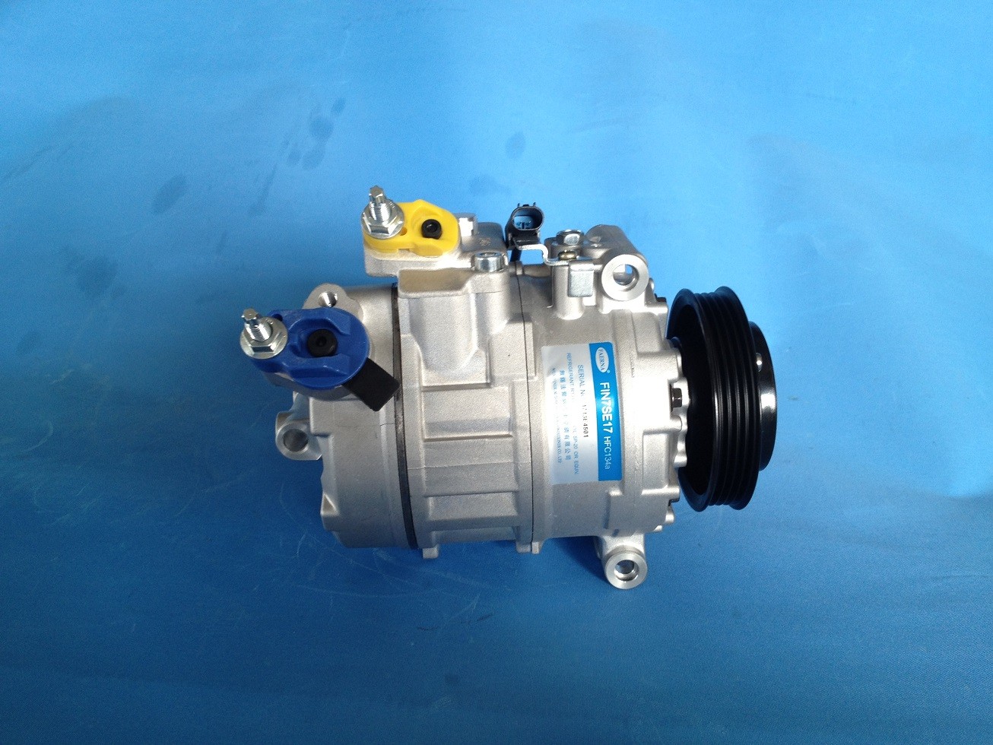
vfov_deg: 40.7
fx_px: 1004
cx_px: 496
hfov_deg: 52.6
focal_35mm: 35
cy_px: 372
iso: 64
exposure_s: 1/24
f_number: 2.4
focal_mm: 4.28
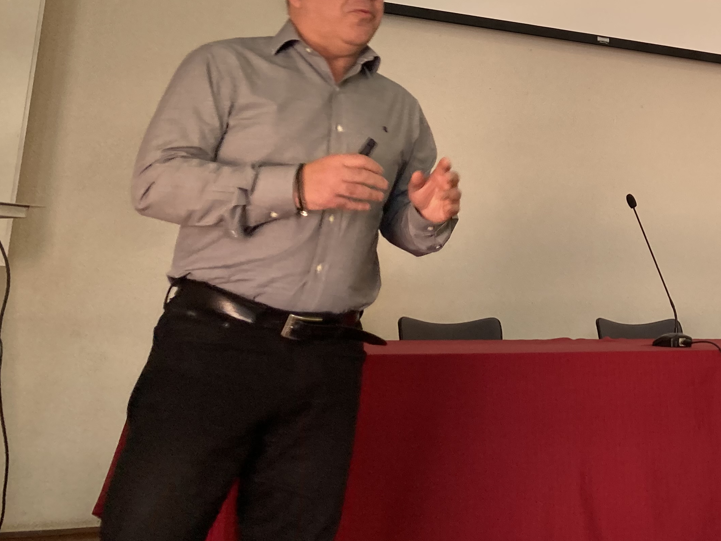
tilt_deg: +14.8
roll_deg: -0.7
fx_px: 1104
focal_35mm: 53
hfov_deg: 33.8
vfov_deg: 26.7
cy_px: 65
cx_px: 679
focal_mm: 3.99
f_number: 1.8
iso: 80
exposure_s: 1/50
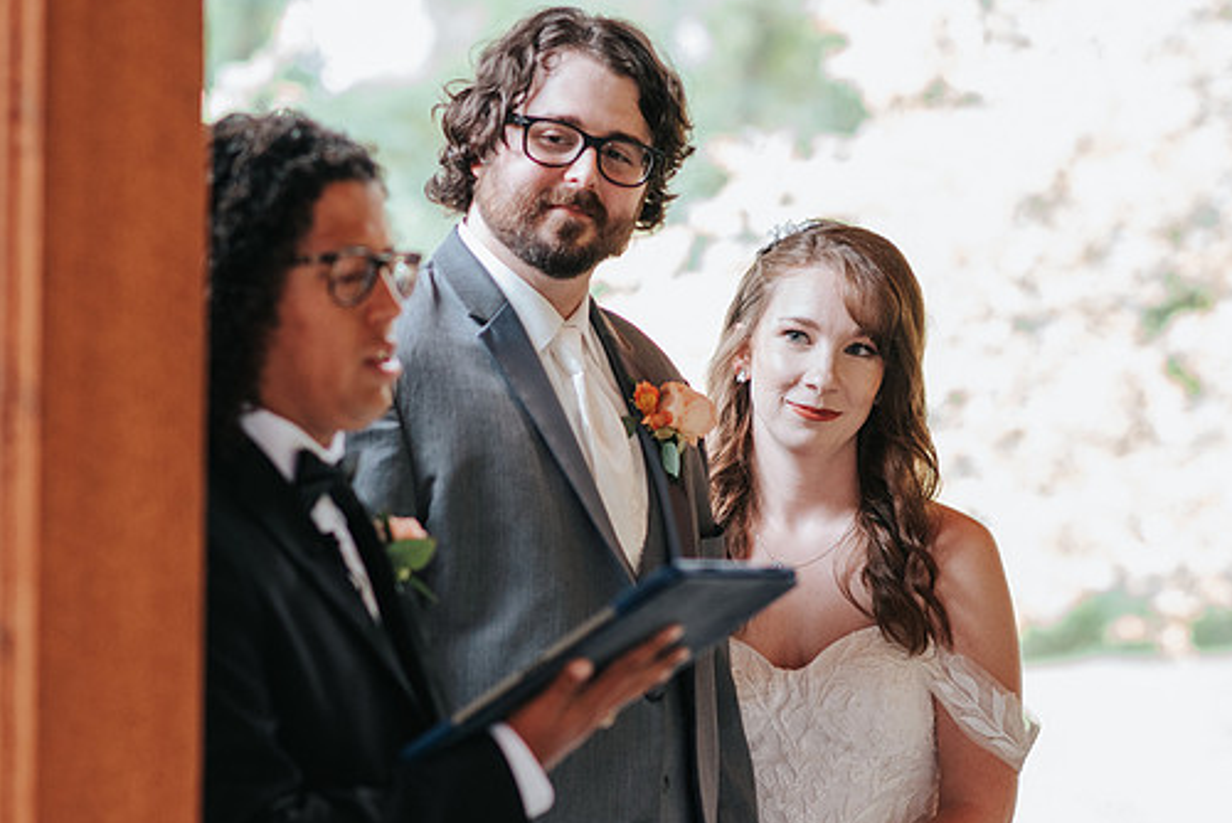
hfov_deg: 13.1
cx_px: 554
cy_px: 457
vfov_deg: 8.8
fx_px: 5376
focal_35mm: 157
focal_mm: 85
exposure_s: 1/250
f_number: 2.8
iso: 800
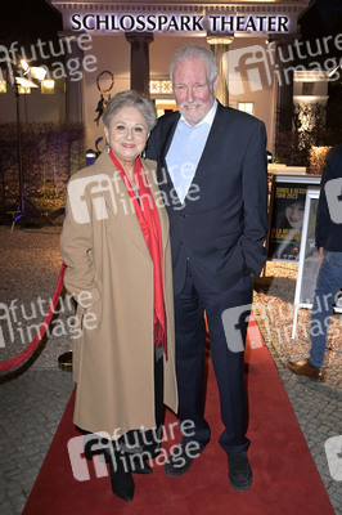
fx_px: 485
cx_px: 171
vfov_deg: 55.8
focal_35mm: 34
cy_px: 258
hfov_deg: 38.8
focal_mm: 34
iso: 2500
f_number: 5.6
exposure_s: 1/25
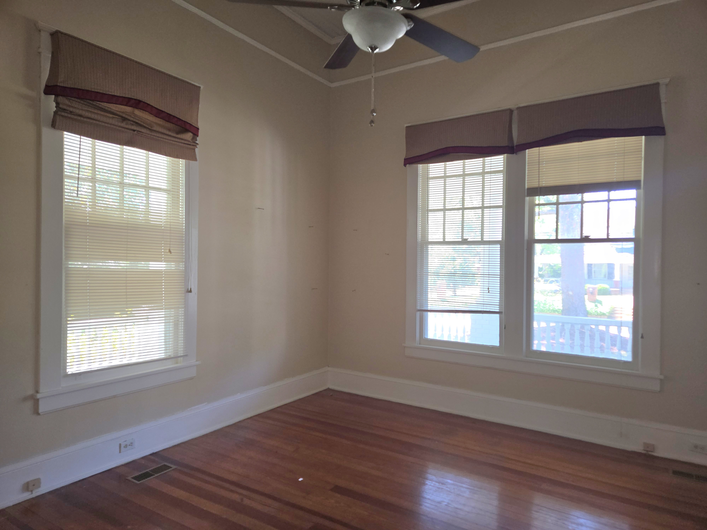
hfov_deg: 73.9
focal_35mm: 23
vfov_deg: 58.9
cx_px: 354
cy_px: 265
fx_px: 470
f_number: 1.8
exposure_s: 1/60.2
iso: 64
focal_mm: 5.4
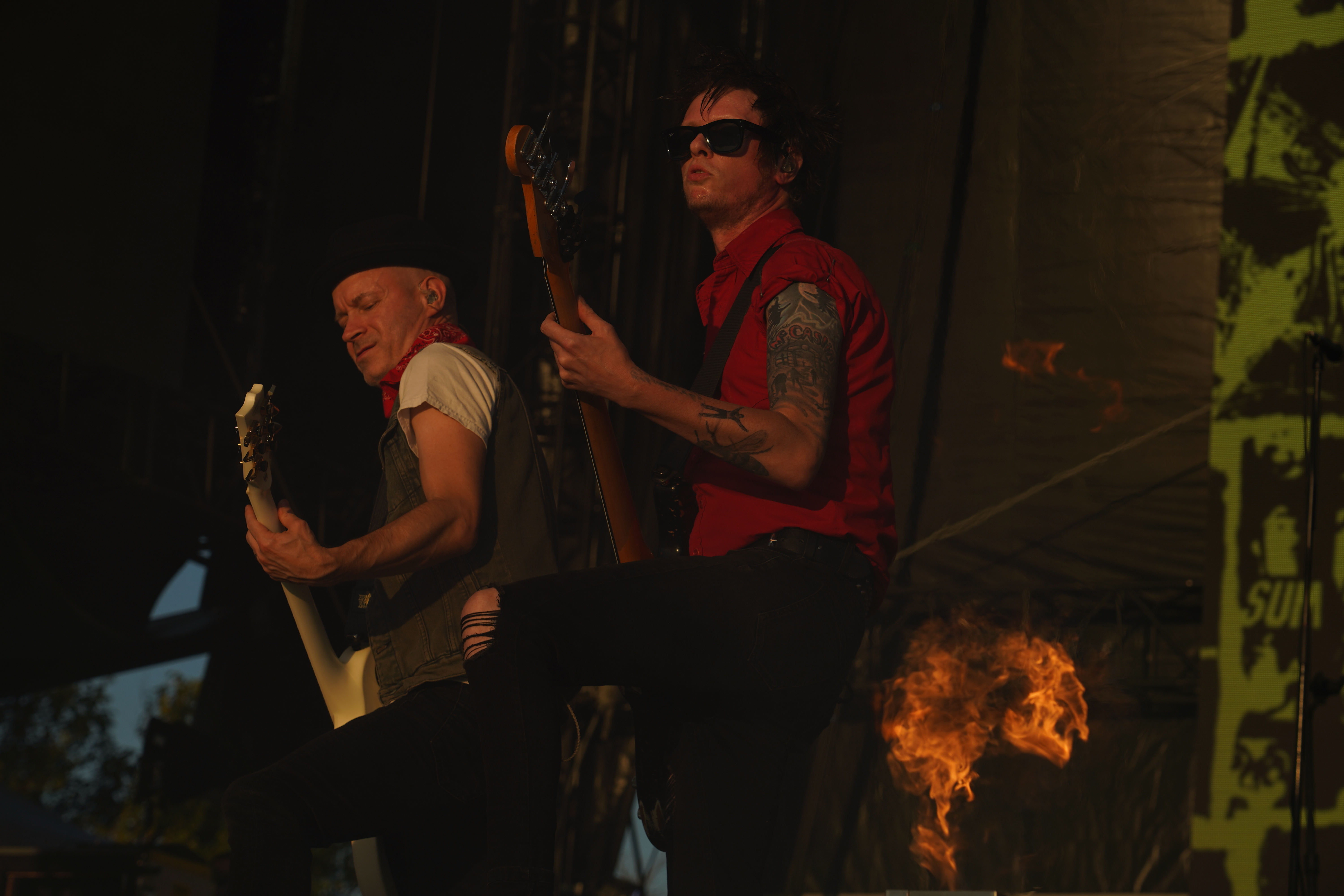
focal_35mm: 105
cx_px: 672
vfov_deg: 13.0
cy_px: 448
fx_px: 3920
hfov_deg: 19.5
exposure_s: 1/500
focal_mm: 105
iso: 100
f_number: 8
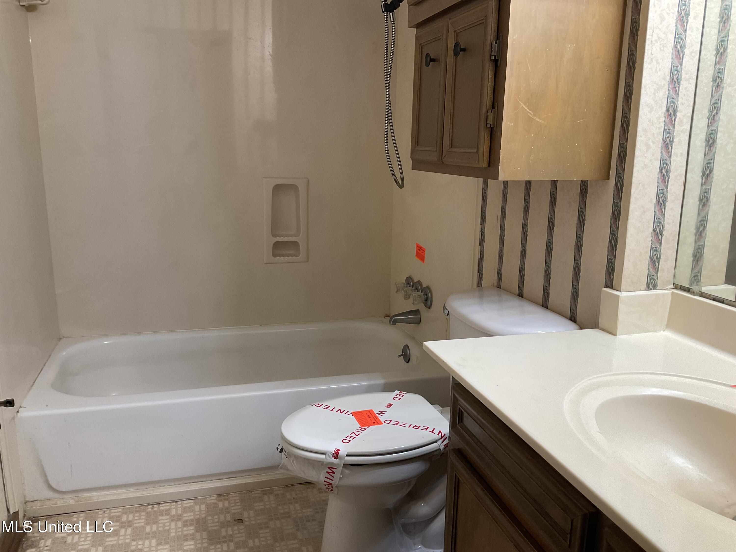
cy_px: 276
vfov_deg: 48.2
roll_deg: -1.3
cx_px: 368
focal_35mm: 29
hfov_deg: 61.7
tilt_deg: -12.9
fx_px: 617
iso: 64
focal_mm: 3
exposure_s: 1/60
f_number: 1.8
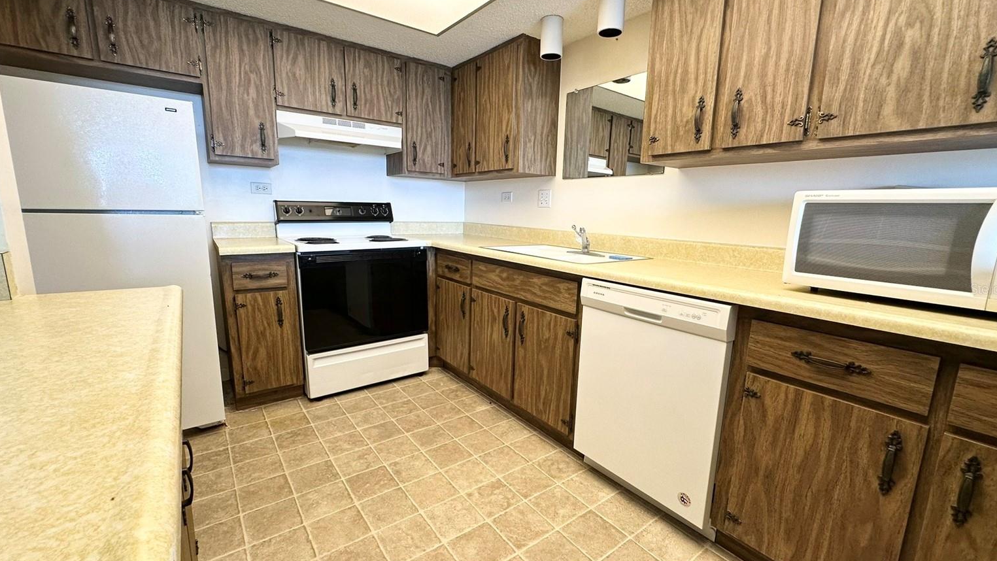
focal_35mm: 16
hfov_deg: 99.4
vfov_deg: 67.1
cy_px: 288
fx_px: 423
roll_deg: -1.6
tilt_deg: -9.8
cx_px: 509
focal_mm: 2.22
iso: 125
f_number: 2.2
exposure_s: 1/120
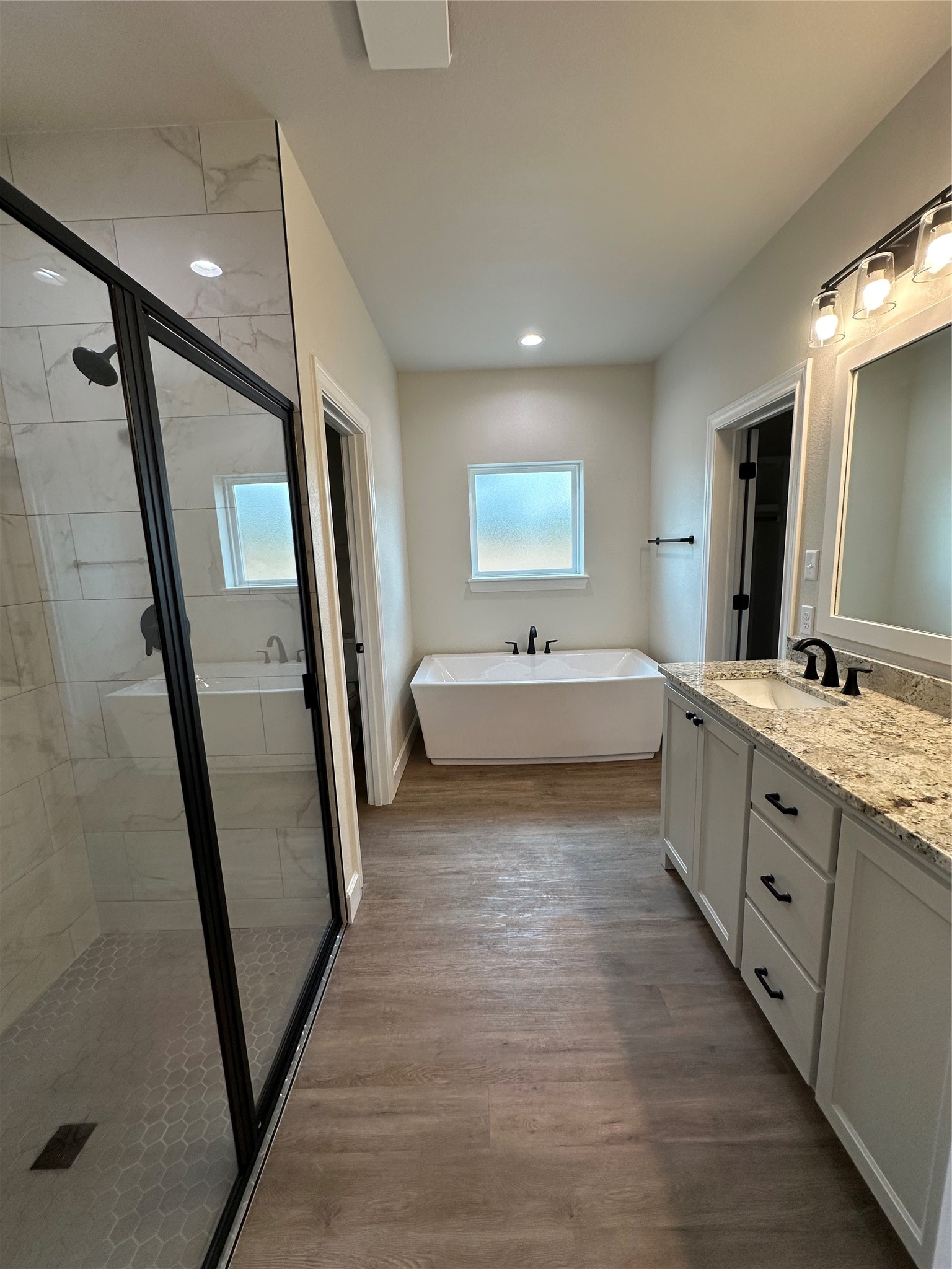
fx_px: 513
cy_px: 634
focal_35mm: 14
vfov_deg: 102.1
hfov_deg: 85.7
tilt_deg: -8.7
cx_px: 476
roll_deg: +1.9
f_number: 2.2
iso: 100
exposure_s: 1/120
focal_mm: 2.22
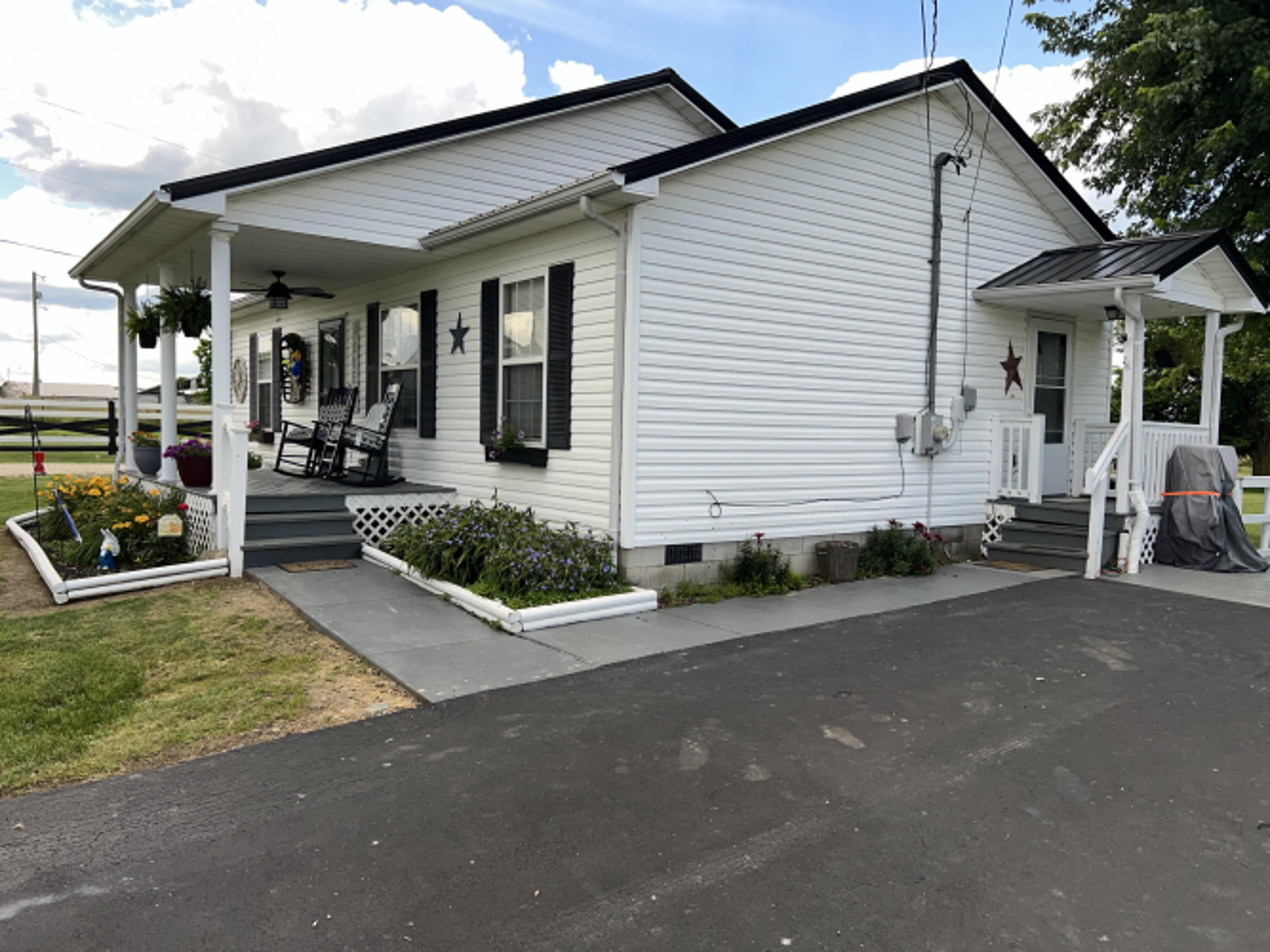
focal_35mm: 26
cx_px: 635
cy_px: 476
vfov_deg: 53.0
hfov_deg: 67.3
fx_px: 954
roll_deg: -1.5
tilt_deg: -3.6
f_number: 1.5
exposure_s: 1/1779
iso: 32
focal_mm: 5.7
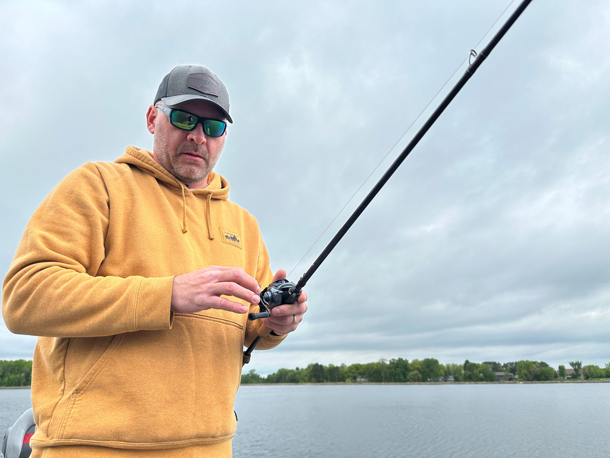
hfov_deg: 71.6
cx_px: 305
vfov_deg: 56.8
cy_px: 229
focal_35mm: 24
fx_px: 423
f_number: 1.8
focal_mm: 6.9
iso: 80
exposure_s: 1/2967
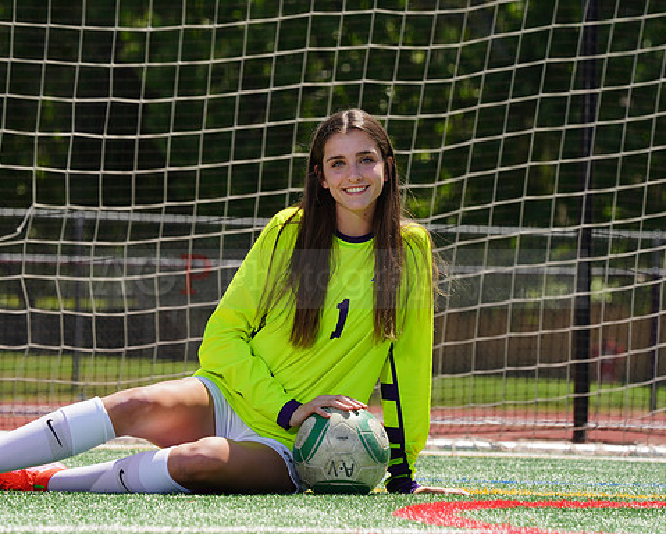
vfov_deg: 4.6
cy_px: 267
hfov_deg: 5.7
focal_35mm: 337
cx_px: 318
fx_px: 6648
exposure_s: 1/250
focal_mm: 297
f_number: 13
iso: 200
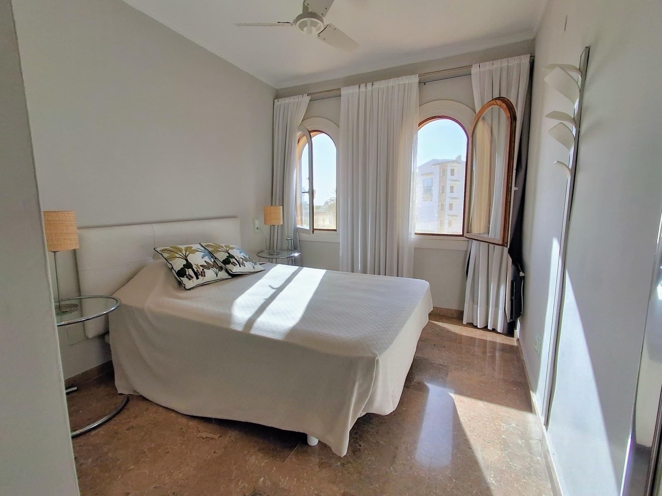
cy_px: 248
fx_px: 306
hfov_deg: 94.5
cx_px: 331
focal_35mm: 16
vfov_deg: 78.1
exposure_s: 1/458
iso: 40
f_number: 2.2
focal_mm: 1.64
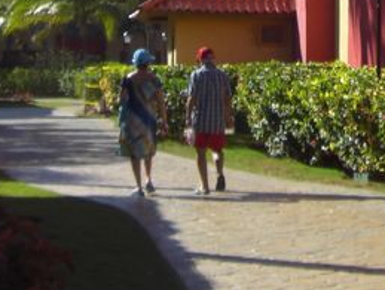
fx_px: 1671
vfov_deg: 9.5
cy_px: -189
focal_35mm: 150
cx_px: 382
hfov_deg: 13.0
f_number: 8
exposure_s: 1/125
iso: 64
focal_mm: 6.2
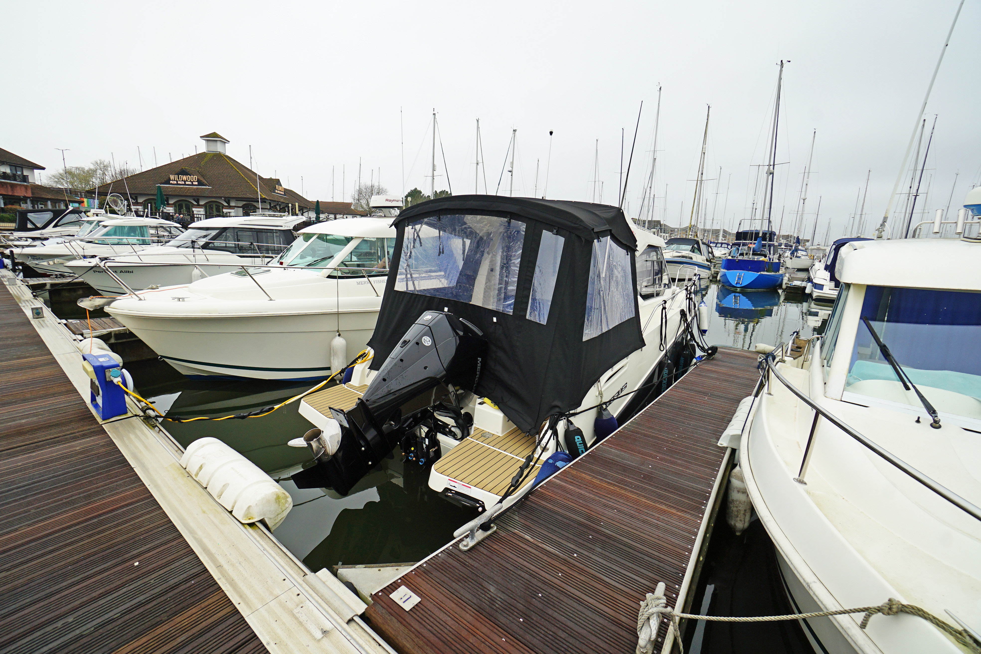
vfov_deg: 77.3
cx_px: 490
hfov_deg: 100.4
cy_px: 327
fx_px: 409
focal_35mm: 15
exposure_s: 1/80
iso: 100
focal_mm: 10
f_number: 8
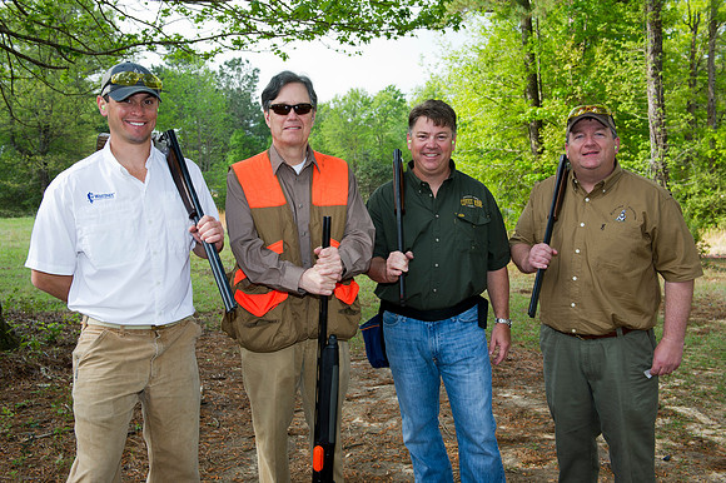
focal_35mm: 38
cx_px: 363
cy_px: 242
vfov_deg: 35.0
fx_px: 766
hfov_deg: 50.7
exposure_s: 1/200
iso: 400
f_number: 8
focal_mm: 38
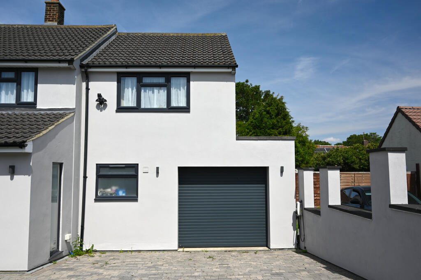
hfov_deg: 63.7
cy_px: 140
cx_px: 210
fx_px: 339
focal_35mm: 29
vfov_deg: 44.9
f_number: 4
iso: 100
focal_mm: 29
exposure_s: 1/800
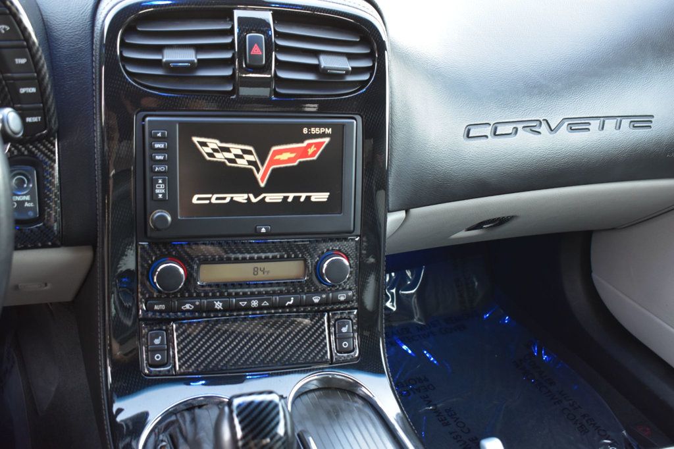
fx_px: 758
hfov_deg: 47.9
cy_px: 224
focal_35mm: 40
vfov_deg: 33.0
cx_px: 337
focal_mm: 27
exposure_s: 1/15
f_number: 6.3
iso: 900
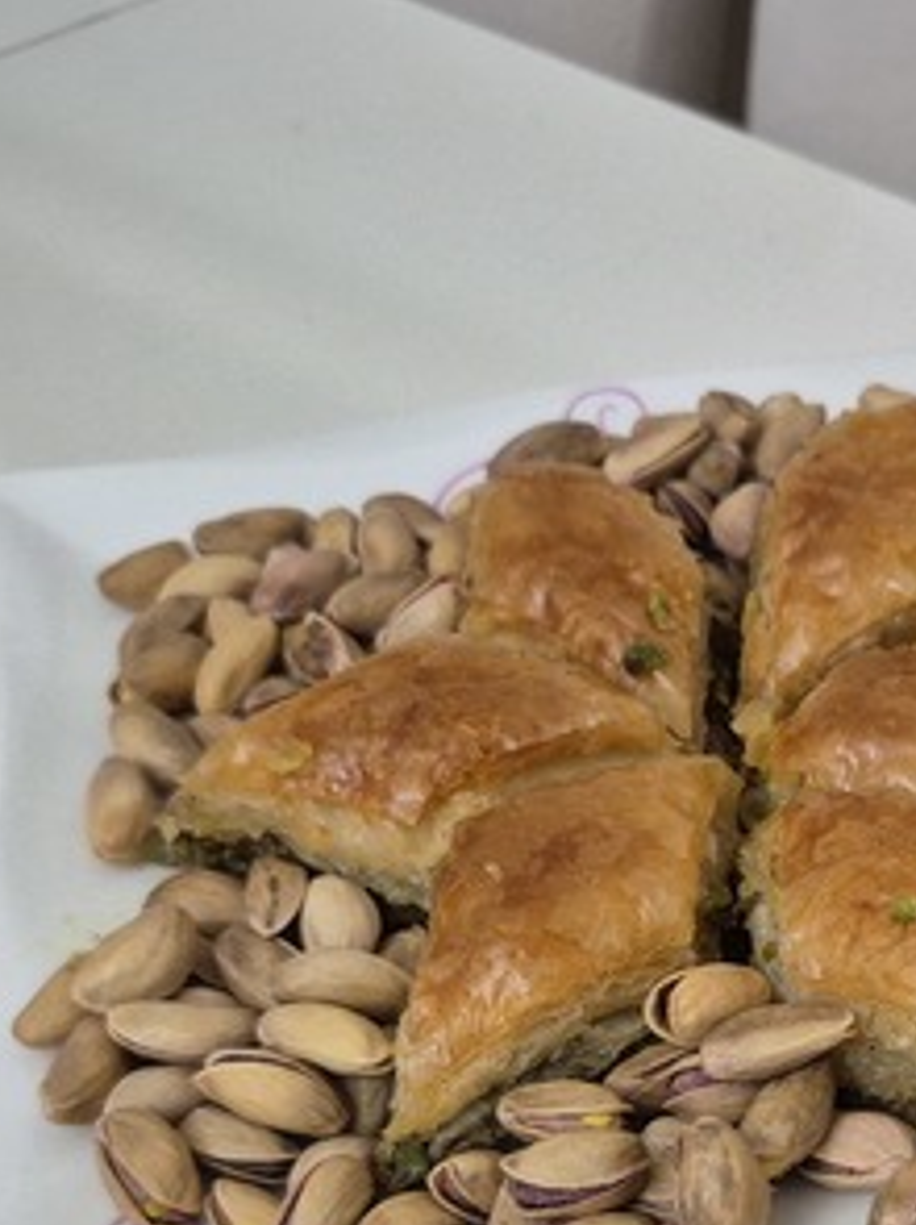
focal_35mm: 54
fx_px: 1908
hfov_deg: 25.7
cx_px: 904
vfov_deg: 34.3
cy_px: 1004
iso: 500
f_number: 1.8
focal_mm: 5.4
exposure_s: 1/100
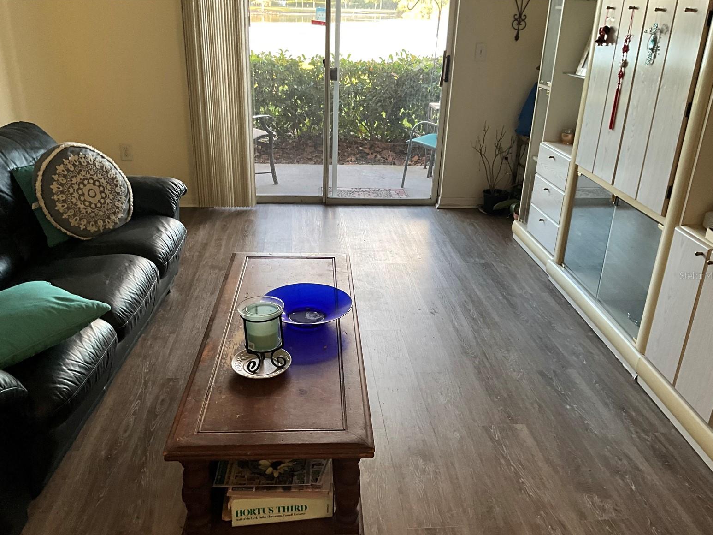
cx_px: 354
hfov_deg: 60.0
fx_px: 618
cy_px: 275
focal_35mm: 30
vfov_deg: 46.8
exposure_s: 1/60
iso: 80
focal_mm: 3
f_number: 1.8
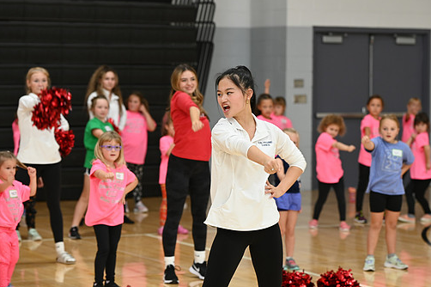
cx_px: 233
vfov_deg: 10.8
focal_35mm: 127
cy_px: 135
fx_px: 1519
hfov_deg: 16.1
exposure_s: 1/50
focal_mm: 110
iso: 800
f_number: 3.5
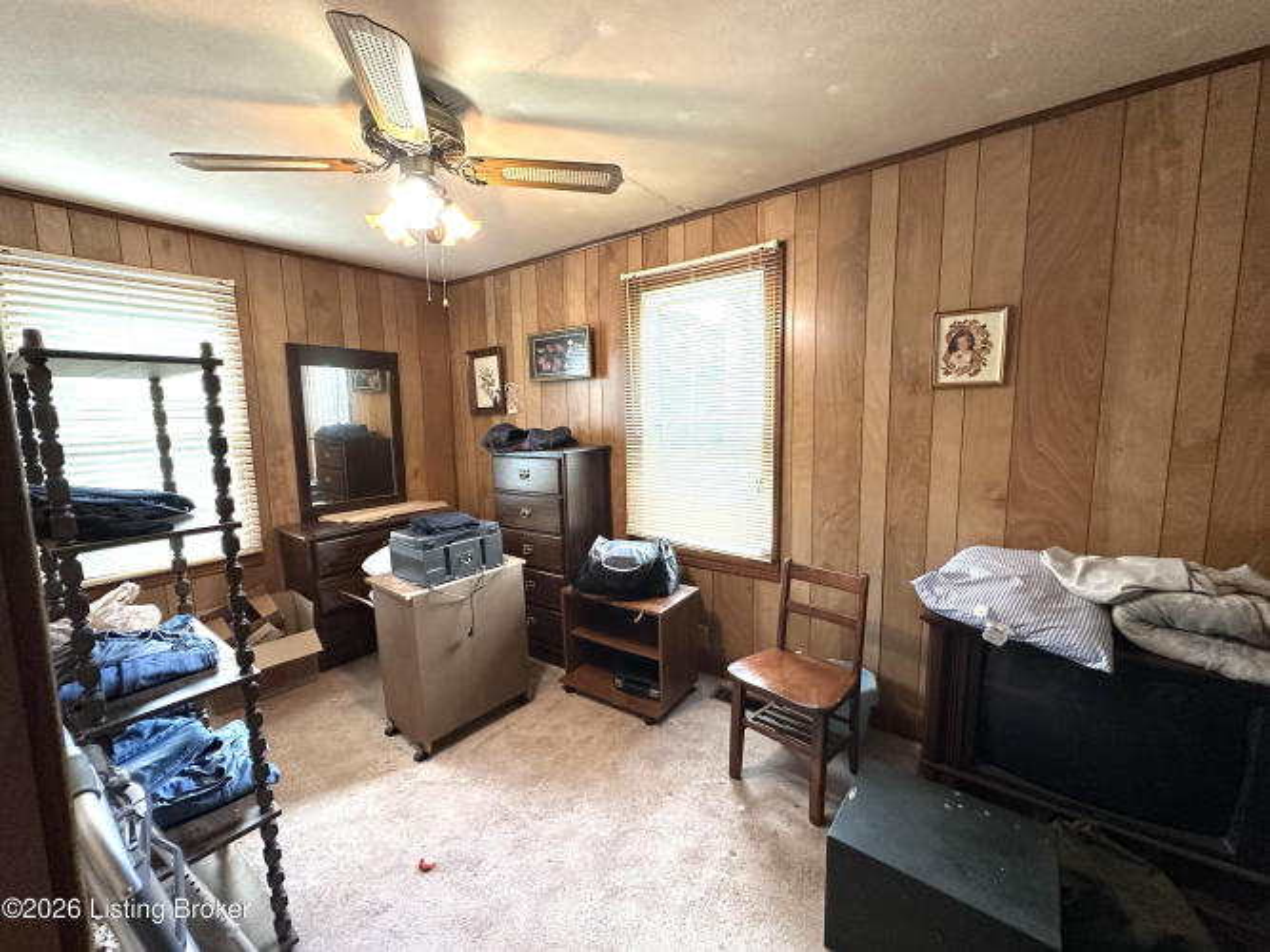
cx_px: 635
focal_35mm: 14
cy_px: 476
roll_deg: +0.8
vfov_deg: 85.7
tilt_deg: -6.9
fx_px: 514
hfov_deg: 102.1
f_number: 2.2
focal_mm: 2.22
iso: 250
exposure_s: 1/60
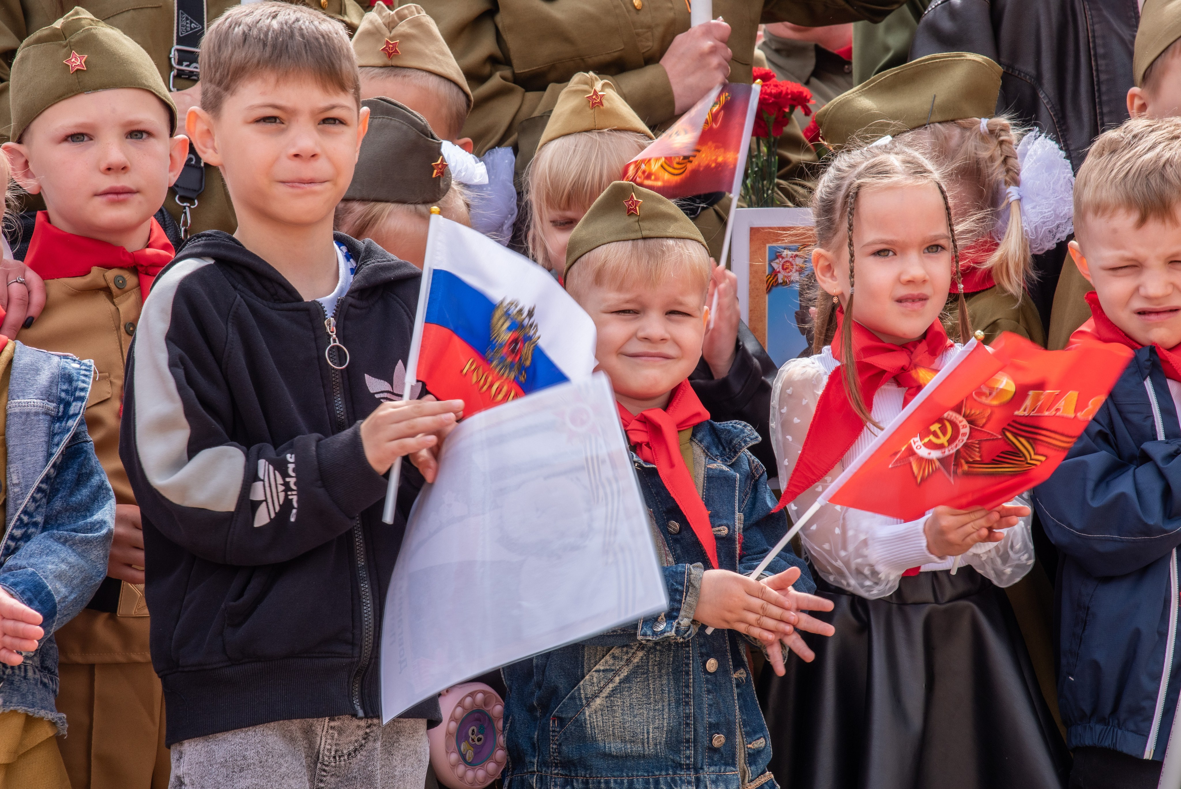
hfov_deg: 19.4
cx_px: 590
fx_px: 3446
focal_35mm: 105
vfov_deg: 13.1
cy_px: 394
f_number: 13
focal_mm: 105
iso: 320
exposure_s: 1/160
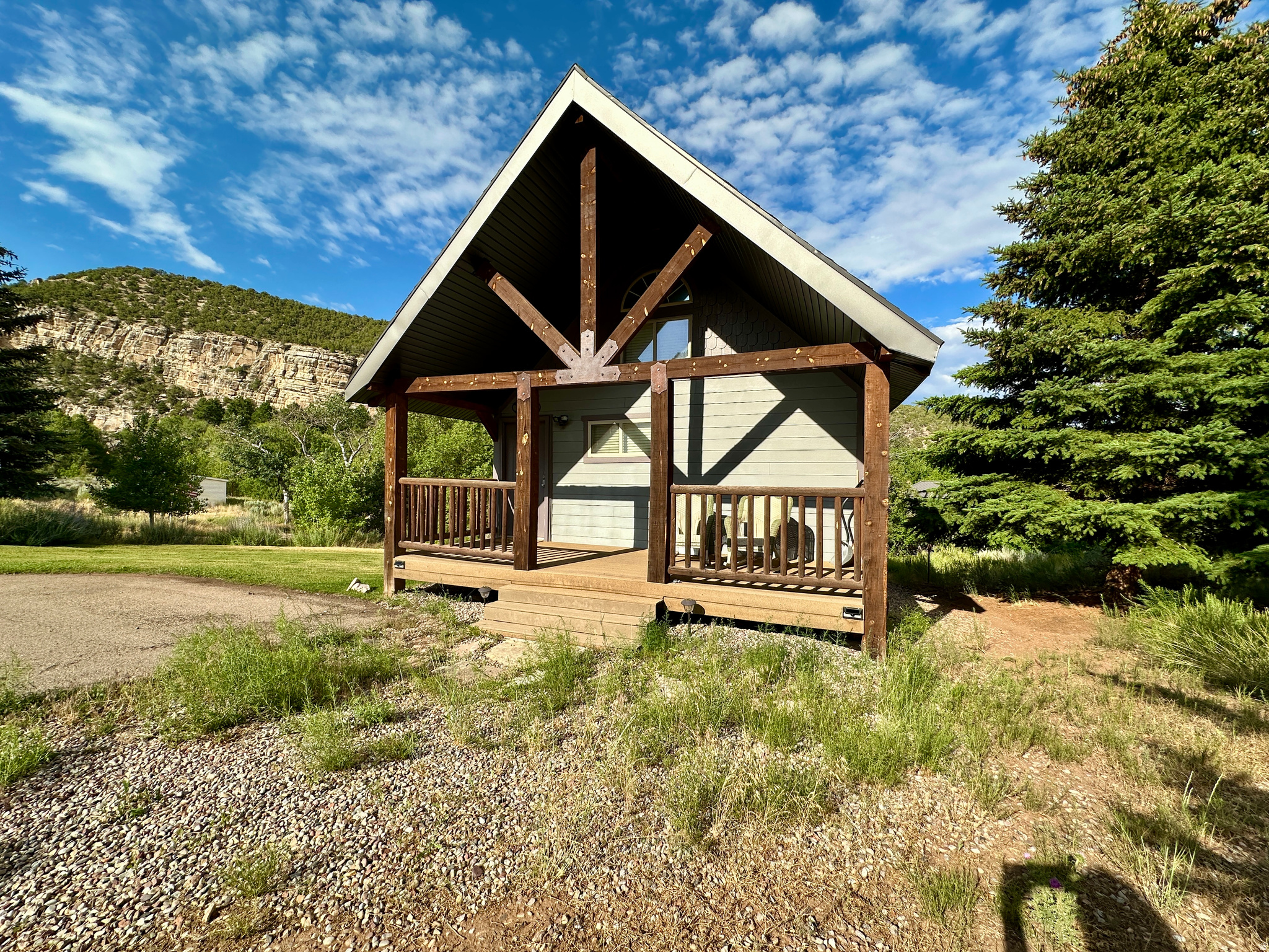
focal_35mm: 14
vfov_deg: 85.7
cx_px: 634
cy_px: 476
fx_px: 513
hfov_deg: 102.1
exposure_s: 1/1689
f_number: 2.2
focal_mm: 2.22
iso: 50
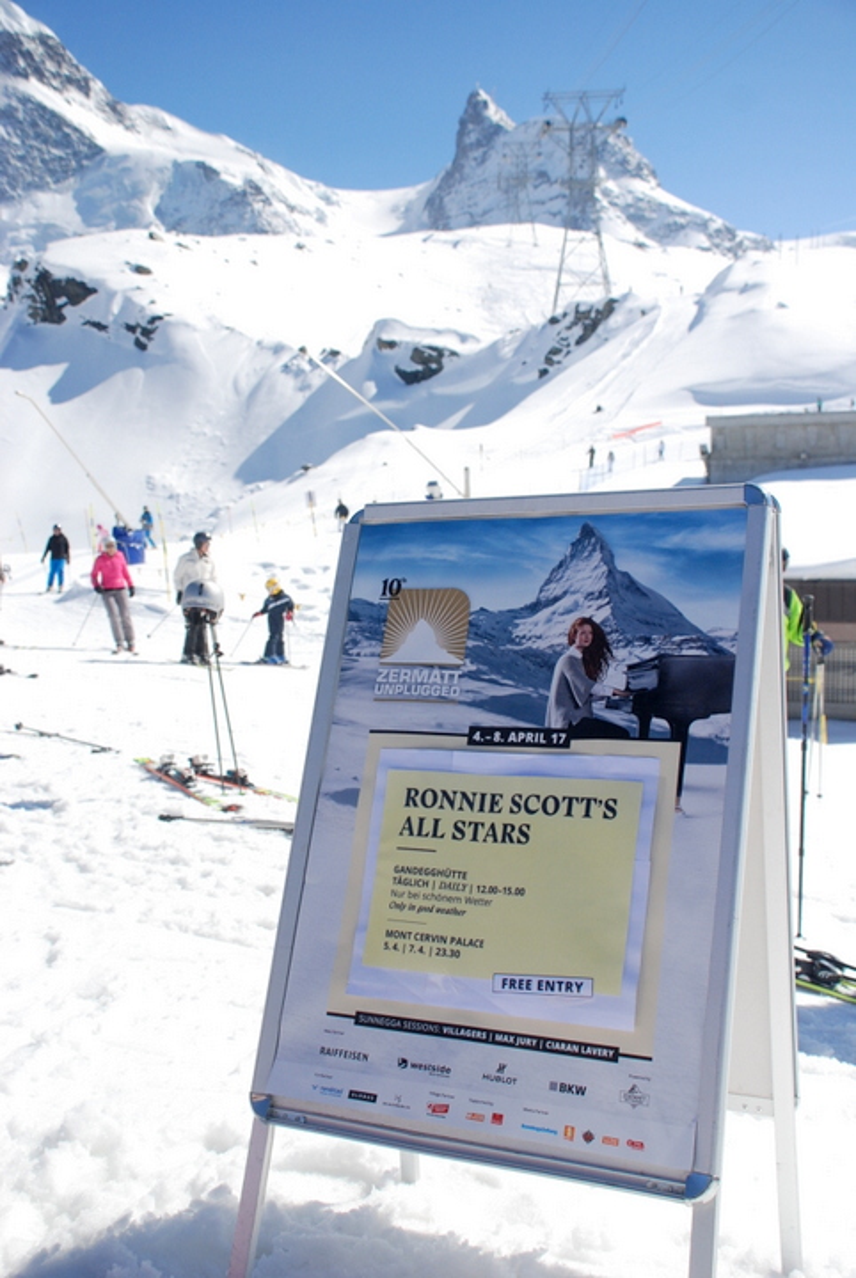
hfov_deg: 37.0
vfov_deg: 53.1
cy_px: 639
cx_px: 428
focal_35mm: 36
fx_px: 1280
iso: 320
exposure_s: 1/3200
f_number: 4
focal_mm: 24
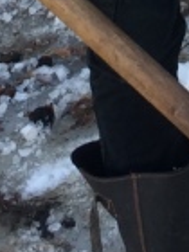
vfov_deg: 8.6
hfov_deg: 6.9
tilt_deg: -21.4
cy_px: -331
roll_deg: -0.2
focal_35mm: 212
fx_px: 1543
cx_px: 315
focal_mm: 4.15
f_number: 2.2
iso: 32
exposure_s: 1/130
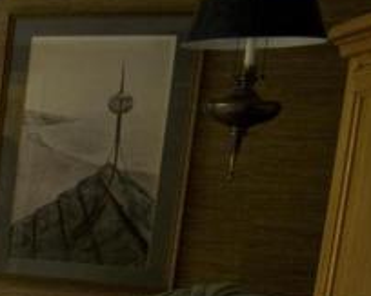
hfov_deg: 14.3
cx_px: -535
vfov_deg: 17.6
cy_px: 292
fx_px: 933
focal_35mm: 85
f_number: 4
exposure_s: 1/80
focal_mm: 16
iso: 1400
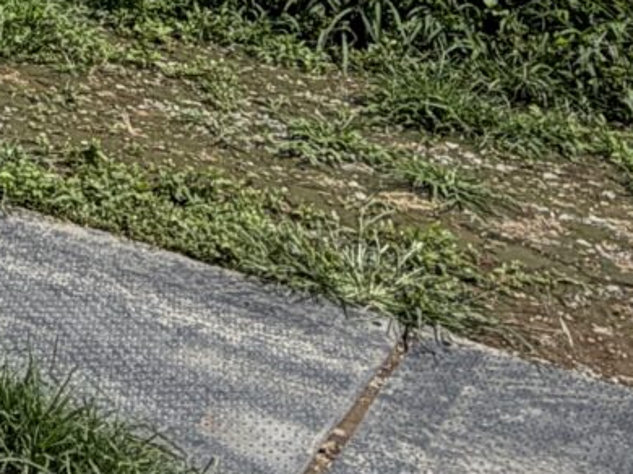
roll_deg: -0.1
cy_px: -435
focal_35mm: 92
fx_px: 1681
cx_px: -463
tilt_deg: -0.1
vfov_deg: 13.9
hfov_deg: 17.7
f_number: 2.2
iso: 20
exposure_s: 1/1189
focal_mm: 2.22
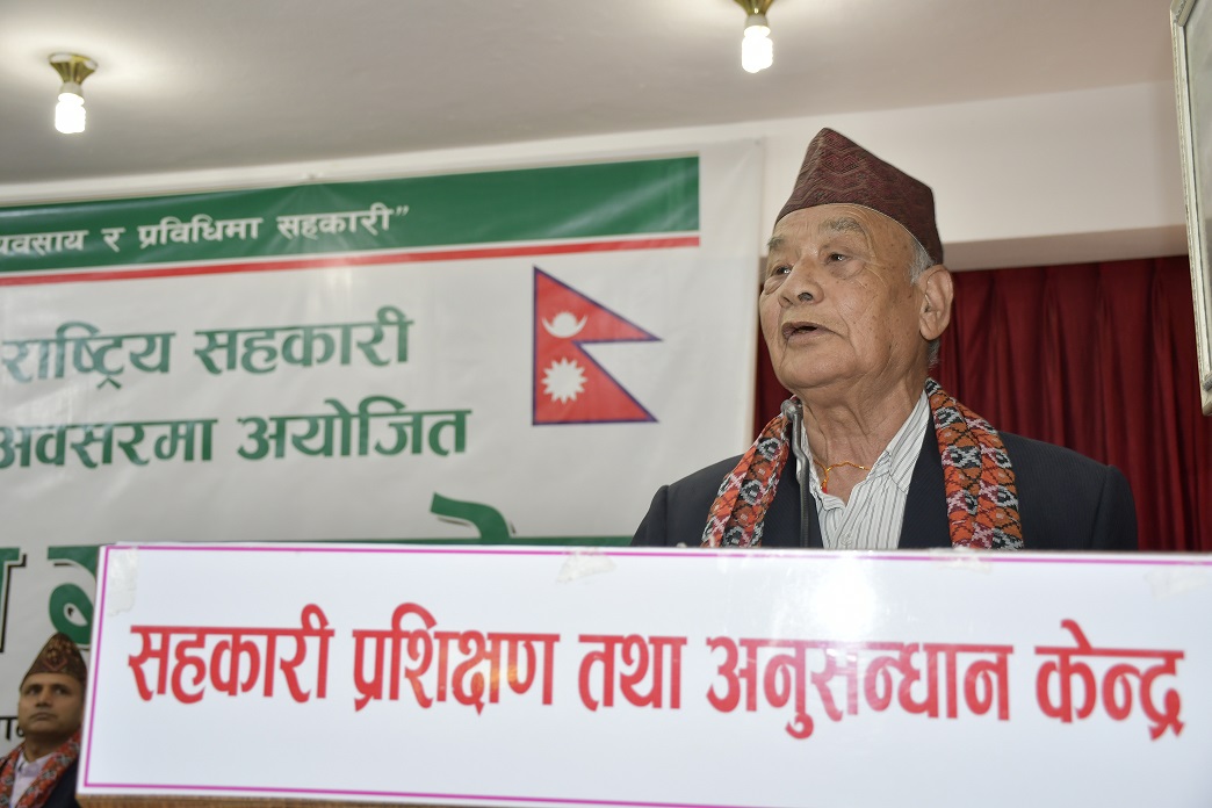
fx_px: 1347
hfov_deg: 48.5
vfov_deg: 33.4
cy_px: 404
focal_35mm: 40
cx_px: 606
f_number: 4
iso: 400
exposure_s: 1/60
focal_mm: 27
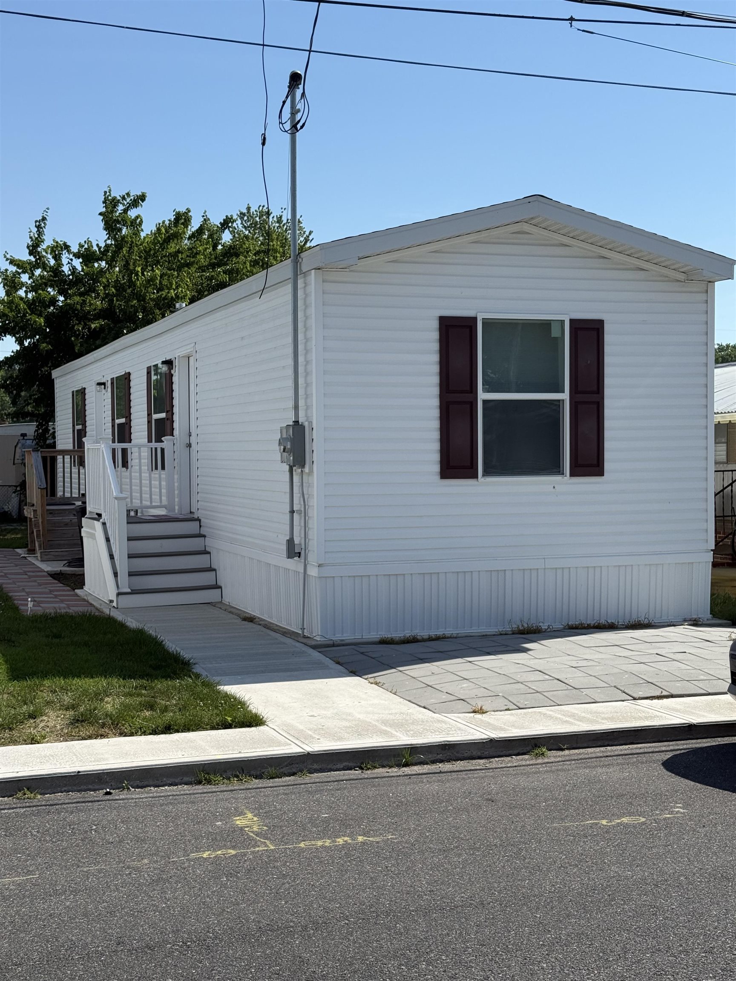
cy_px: 490
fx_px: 1361
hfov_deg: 30.3
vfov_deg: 39.7
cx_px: 368
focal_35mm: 48
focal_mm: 6.76
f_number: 1.78
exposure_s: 1/7143
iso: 64
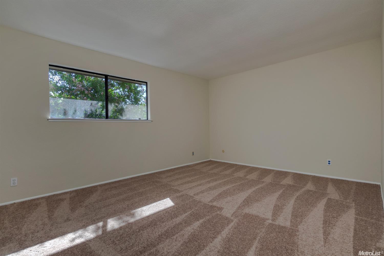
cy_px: 128
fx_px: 171
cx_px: 192
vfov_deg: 73.7
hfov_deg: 96.7
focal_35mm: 16
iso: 100
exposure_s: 1/125
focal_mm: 11
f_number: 5
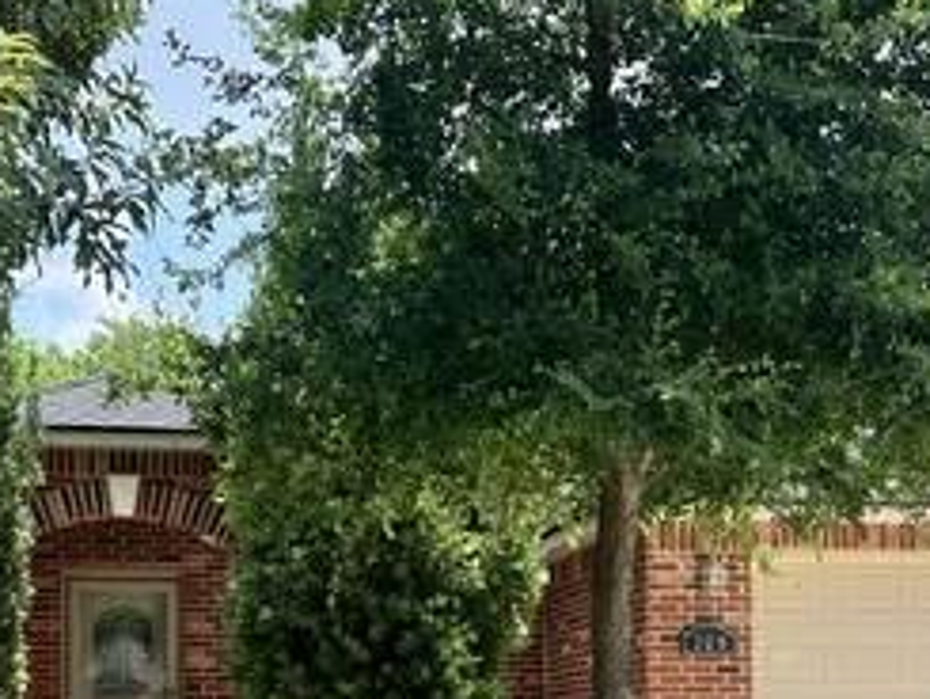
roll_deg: +0.3
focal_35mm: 68
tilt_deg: +1.7
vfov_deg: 21.0
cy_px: 684
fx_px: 1828
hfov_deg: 28.5
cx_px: 376
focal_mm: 5.7
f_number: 1.5
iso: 50
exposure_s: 1/1597
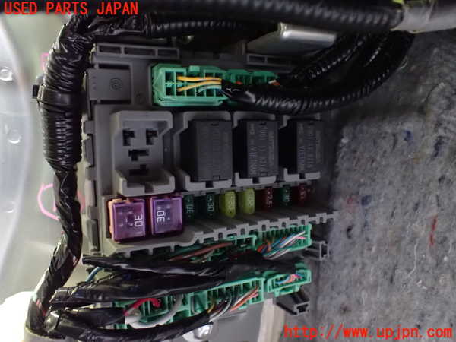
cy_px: 171
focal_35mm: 30
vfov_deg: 46.8
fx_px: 395
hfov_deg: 60.0
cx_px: 228
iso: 1600
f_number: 2.3
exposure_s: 1/25
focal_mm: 5.4
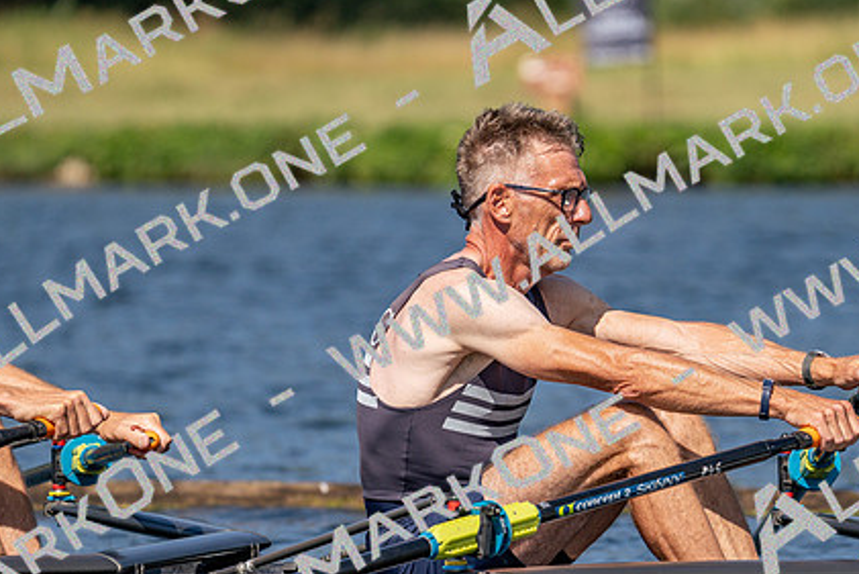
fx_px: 11600
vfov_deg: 2.8
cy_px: 387
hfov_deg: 4.2
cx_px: 579
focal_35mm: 486
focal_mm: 353
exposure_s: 1/2000
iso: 200
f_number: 6.3
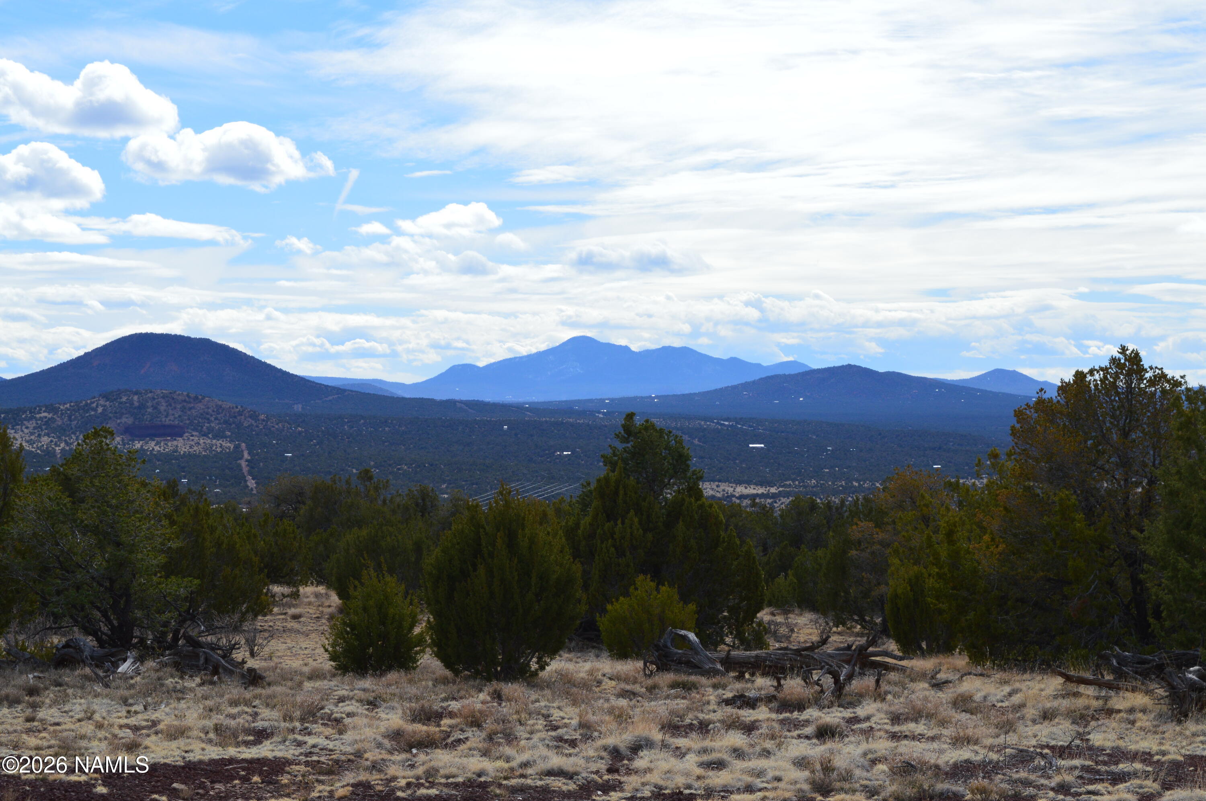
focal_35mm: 82
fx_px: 2761
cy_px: 400
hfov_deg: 24.6
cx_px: 603
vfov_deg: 16.5
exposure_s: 1/500
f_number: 11
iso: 280
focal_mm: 55
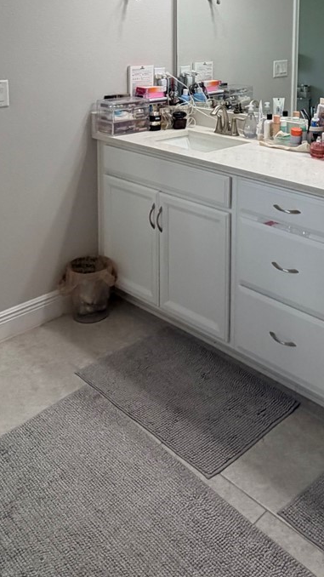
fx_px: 550
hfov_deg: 32.4
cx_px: 229
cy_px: 99
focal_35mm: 36
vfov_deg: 51.1
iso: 125
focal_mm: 2.22
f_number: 2.2
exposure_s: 1/120
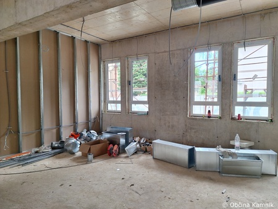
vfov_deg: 58.9
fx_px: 185
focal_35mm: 23
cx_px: 139
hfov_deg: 73.9
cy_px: 104
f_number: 1.8
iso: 40
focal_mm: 5.54
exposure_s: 1/103
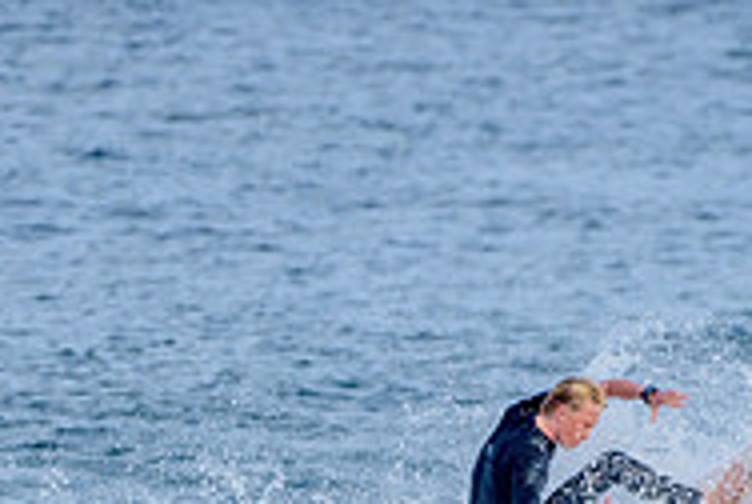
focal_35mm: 1886
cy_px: 734
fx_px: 39458
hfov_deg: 1.1
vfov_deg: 0.7
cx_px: 716
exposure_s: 1/1250
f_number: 5.6
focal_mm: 500
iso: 250
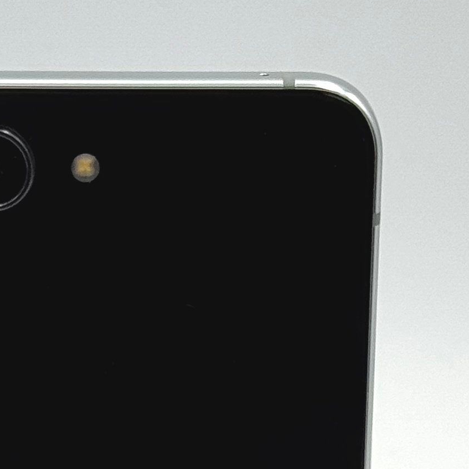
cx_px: 95
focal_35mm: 202
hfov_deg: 8.6
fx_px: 3096
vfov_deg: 8.5
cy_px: 727
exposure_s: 1/368
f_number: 1.78
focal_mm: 6.76
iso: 64
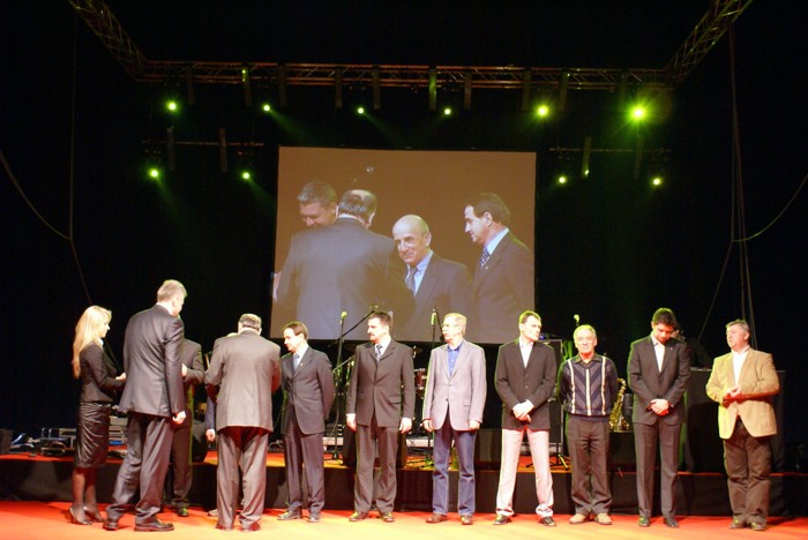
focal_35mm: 42
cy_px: 270
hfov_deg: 46.4
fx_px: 943
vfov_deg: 32.0
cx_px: 404
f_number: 4.5
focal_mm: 28
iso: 800
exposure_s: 1/20
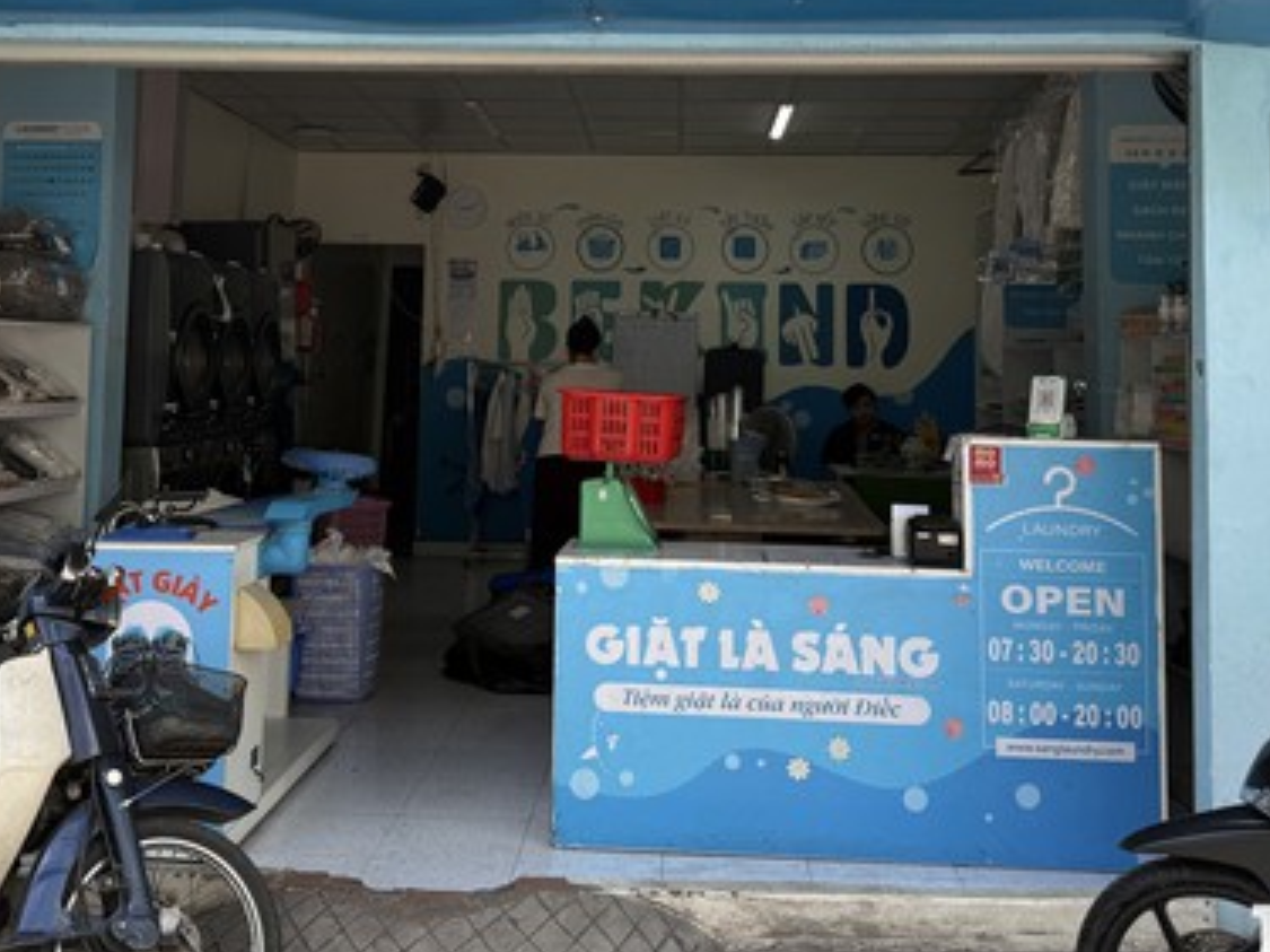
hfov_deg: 45.7
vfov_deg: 34.3
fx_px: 1504
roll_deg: -1.6
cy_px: 230
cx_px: 569
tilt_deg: +4.7
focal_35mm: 41
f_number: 1.8
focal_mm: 6.8
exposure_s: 1/507
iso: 80
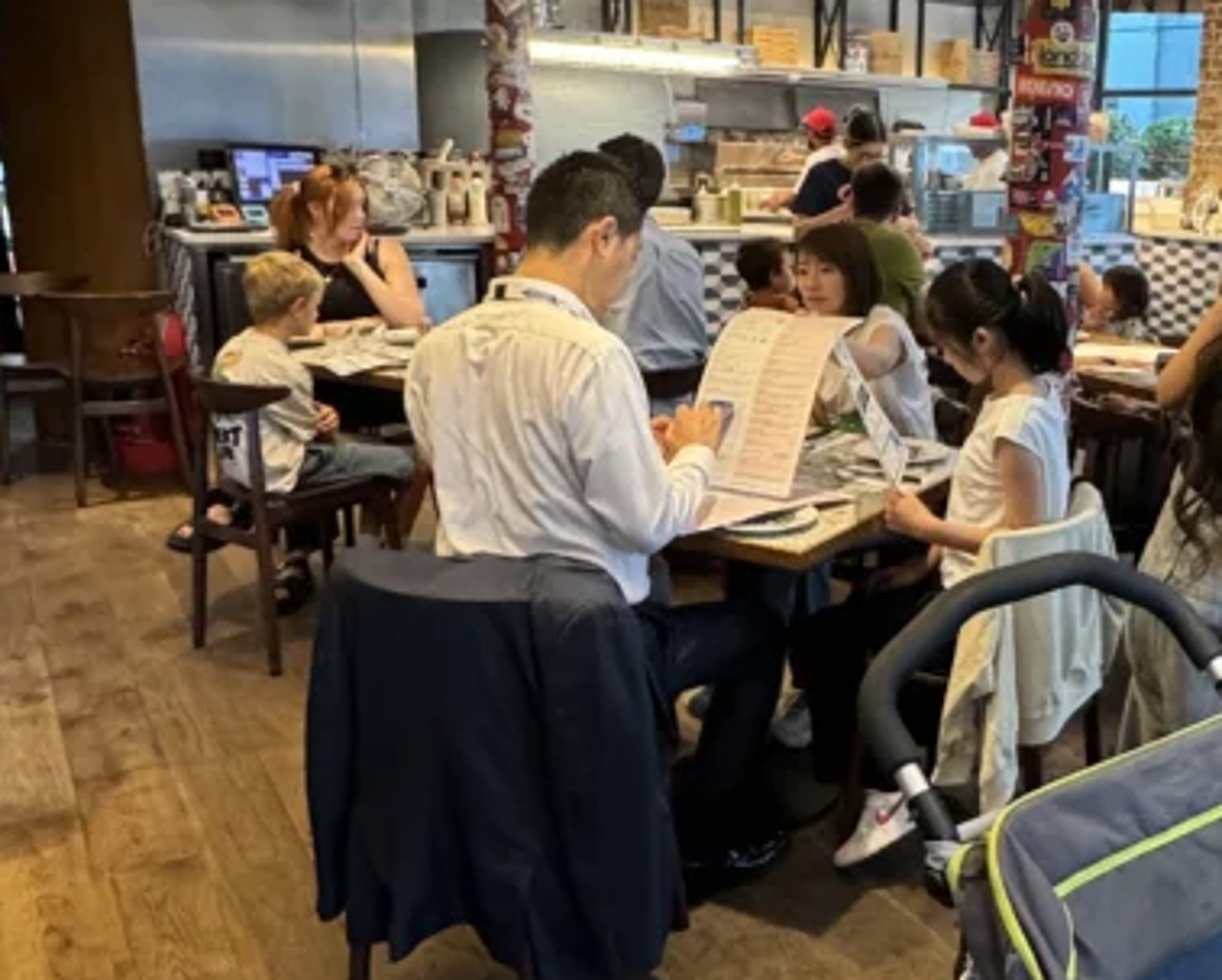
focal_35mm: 37
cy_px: 485
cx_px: 967
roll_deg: -3.8
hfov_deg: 46.6
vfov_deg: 40.2
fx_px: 1339
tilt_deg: -15.0
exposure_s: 1/60
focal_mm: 2.22
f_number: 2.2
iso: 320
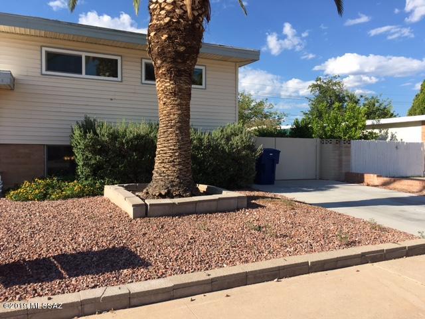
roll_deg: -0.7
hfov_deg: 61.7
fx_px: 356
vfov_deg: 48.2
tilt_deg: -1.1
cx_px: 212
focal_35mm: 29
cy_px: 160
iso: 25
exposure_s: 1/1068
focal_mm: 4.15
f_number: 2.2
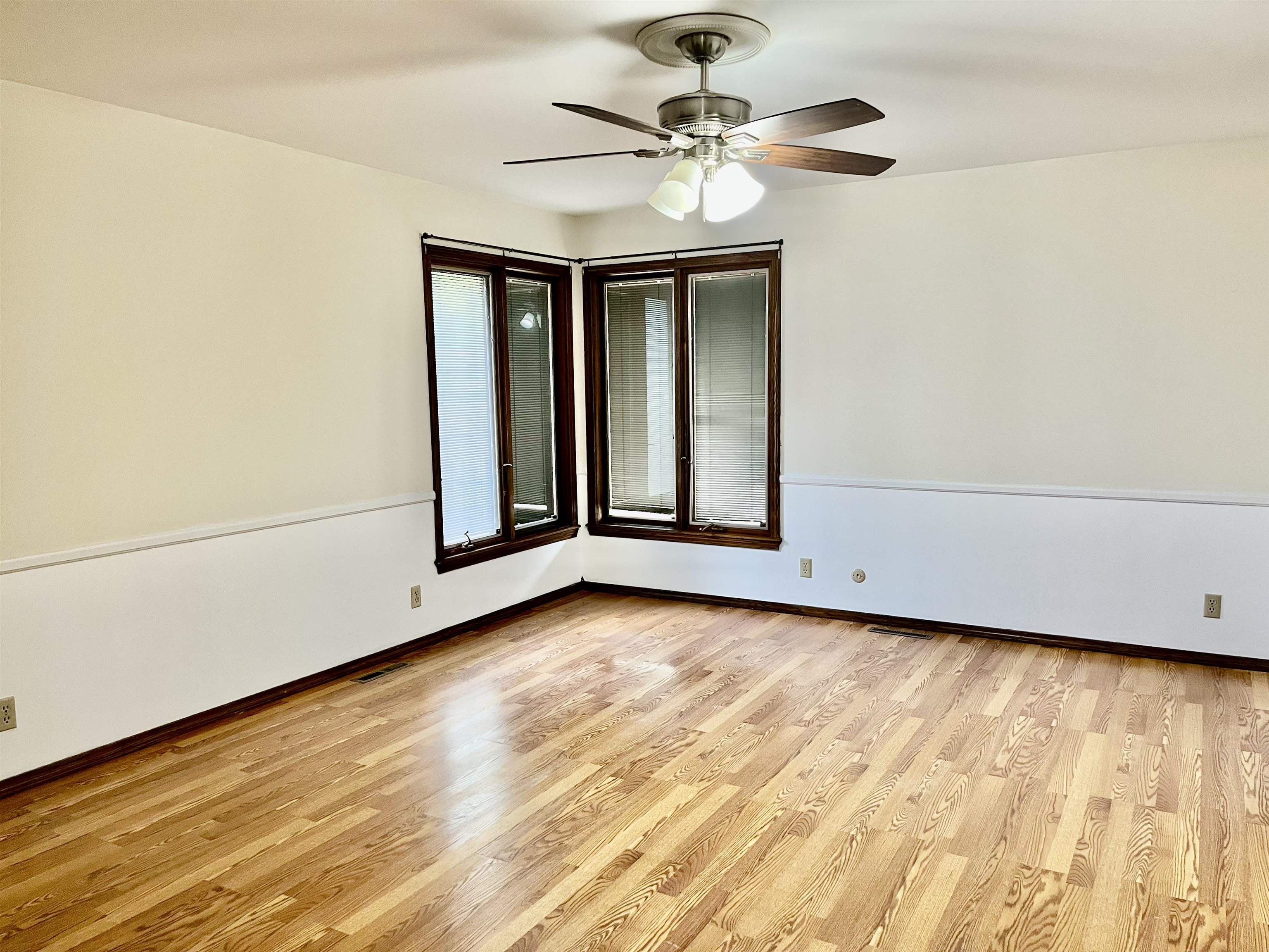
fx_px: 953
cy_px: 476
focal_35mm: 26
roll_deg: +1.0
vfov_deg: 53.1
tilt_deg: -6.7
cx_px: 634
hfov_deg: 67.3
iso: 200
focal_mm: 5.1
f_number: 1.6
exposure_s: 1/60
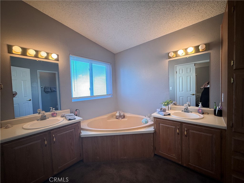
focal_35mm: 14
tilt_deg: -0.6
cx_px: 122
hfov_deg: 102.1
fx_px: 99
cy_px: 92
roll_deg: +2.3
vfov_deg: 85.7
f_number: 2.2
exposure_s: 1/72
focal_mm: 2.22
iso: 320
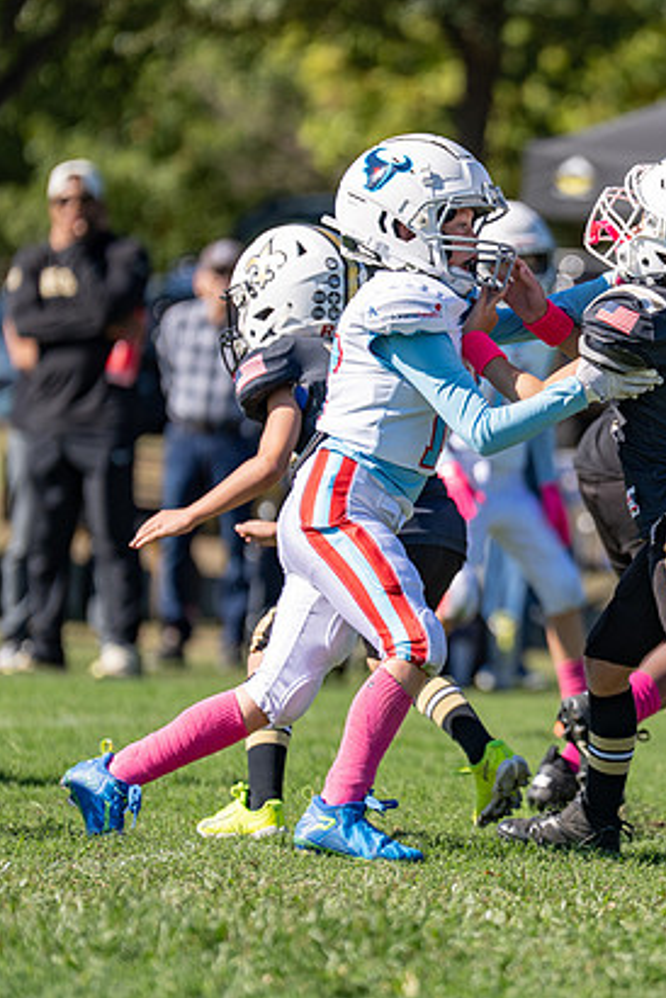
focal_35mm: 405
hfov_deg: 3.4
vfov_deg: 5.1
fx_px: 11238
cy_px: 502
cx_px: 592
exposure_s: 1/2000
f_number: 2.8
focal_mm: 200
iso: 100
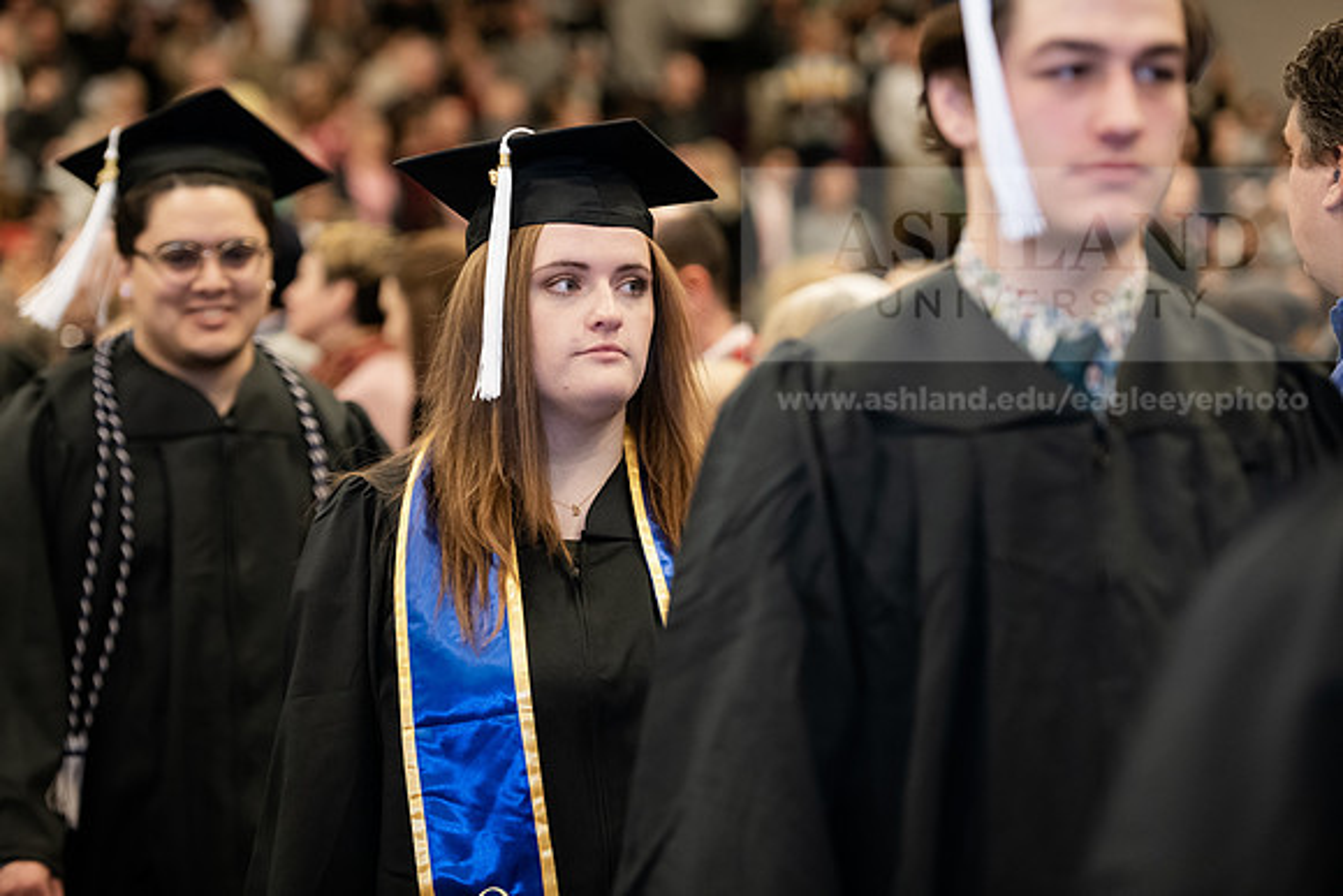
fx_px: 4179
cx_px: 672
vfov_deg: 12.2
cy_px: 448
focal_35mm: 112
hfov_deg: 18.3
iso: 2000
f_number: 3.2
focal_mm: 112
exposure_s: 1/200
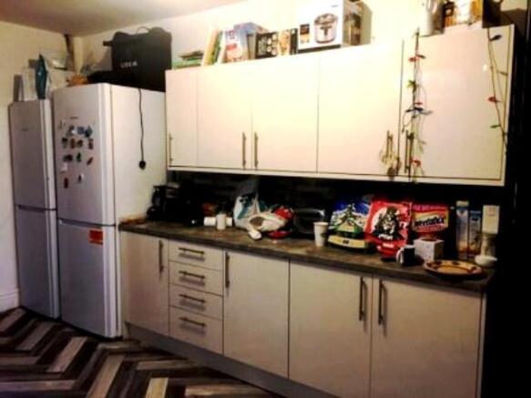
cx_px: 266
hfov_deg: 61.7
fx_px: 445
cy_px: 199
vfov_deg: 48.2
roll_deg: -0.9
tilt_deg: -6.3
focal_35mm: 29
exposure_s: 1/20
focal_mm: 4.15
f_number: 2.2
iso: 200
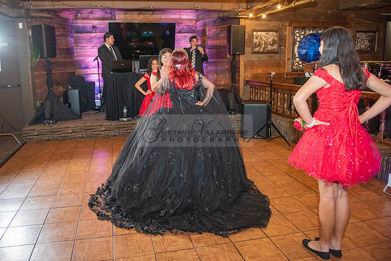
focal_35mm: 27
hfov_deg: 67.4
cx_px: 172
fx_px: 292
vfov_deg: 48.0
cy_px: 115
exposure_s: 1/160
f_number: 2.8
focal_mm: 24
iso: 1250
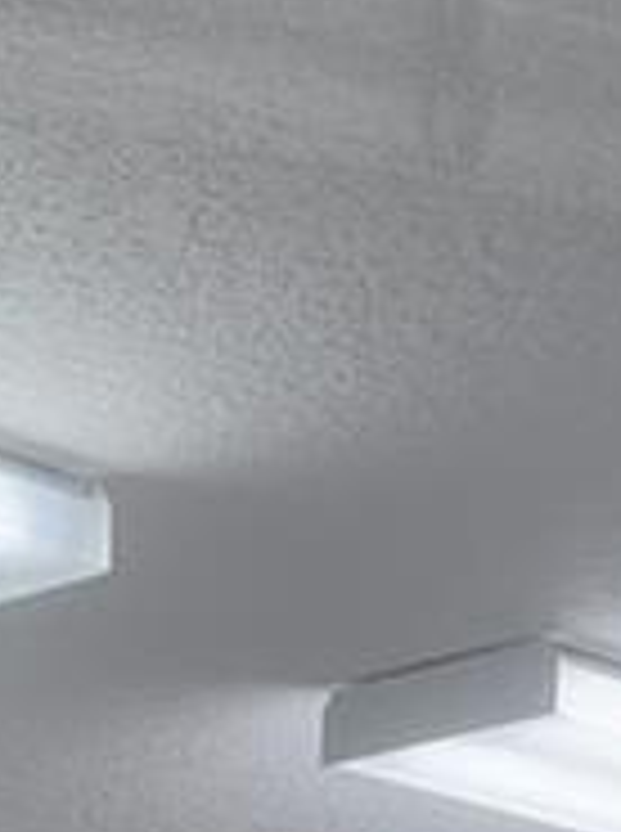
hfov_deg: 8.0
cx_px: -1323
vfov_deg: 11.2
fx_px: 3744
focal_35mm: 156
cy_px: 1799
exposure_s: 1/120
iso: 125
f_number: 1.78
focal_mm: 6.76
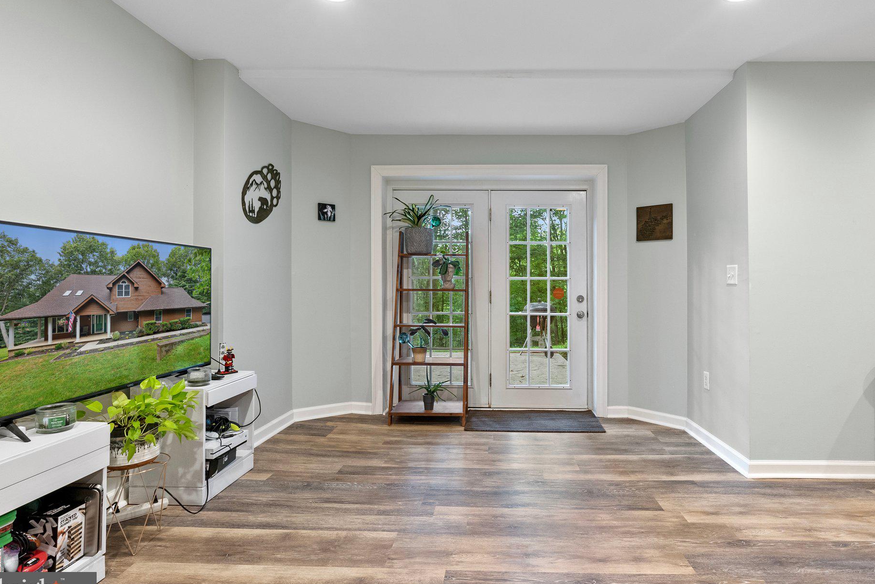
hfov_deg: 89.7
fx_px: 438
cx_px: 482
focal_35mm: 18
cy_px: 279
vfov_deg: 67.4
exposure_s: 1/2
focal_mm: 16
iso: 640
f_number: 8
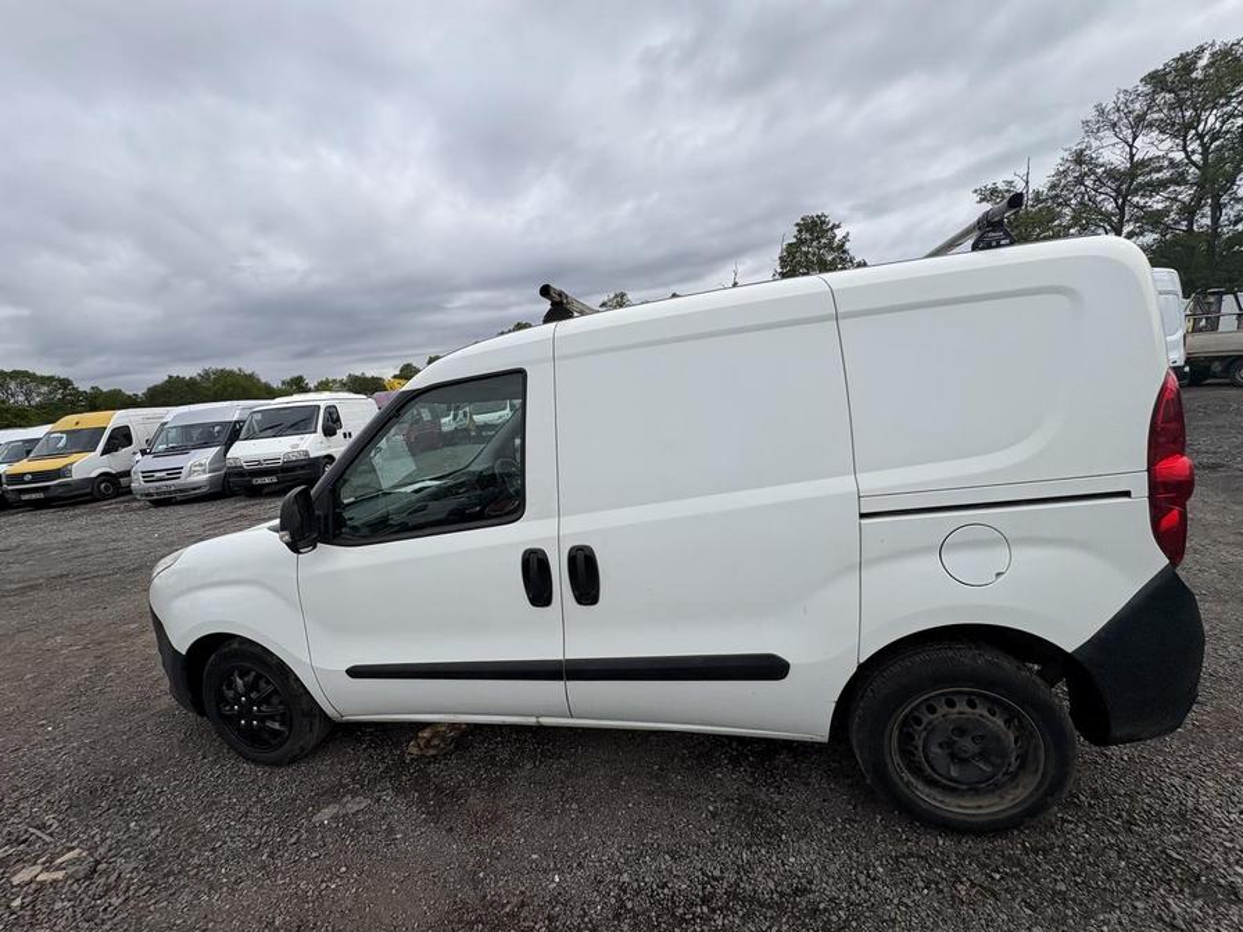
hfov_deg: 102.1
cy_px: 466
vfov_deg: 85.7
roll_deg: +1.8
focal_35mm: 14
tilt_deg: -7.7
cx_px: 622
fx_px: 503
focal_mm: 2.22
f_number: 2.2
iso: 50
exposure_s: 1/2342
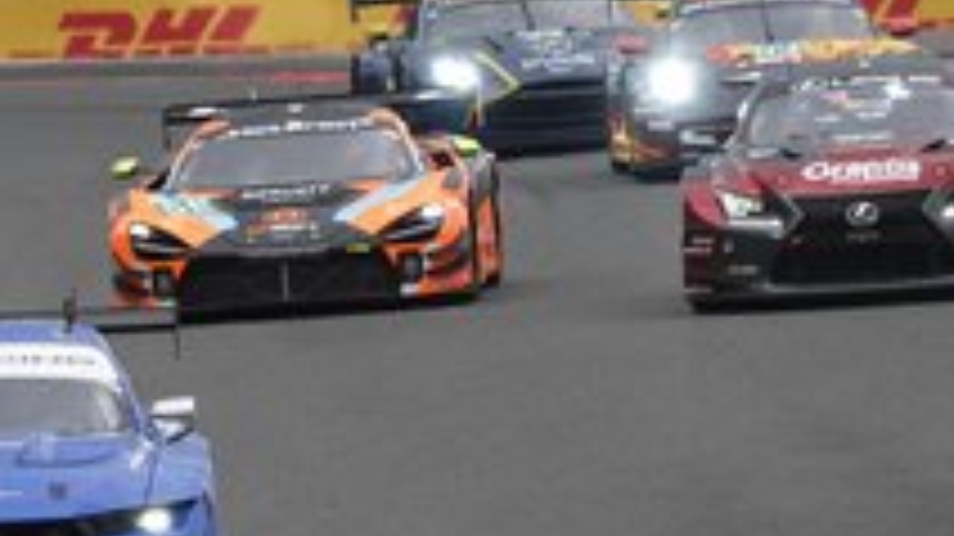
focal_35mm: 966
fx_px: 24424
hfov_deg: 2.2
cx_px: 351
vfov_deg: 1.3
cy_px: 495
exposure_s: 1/800
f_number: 4
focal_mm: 159.66
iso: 125
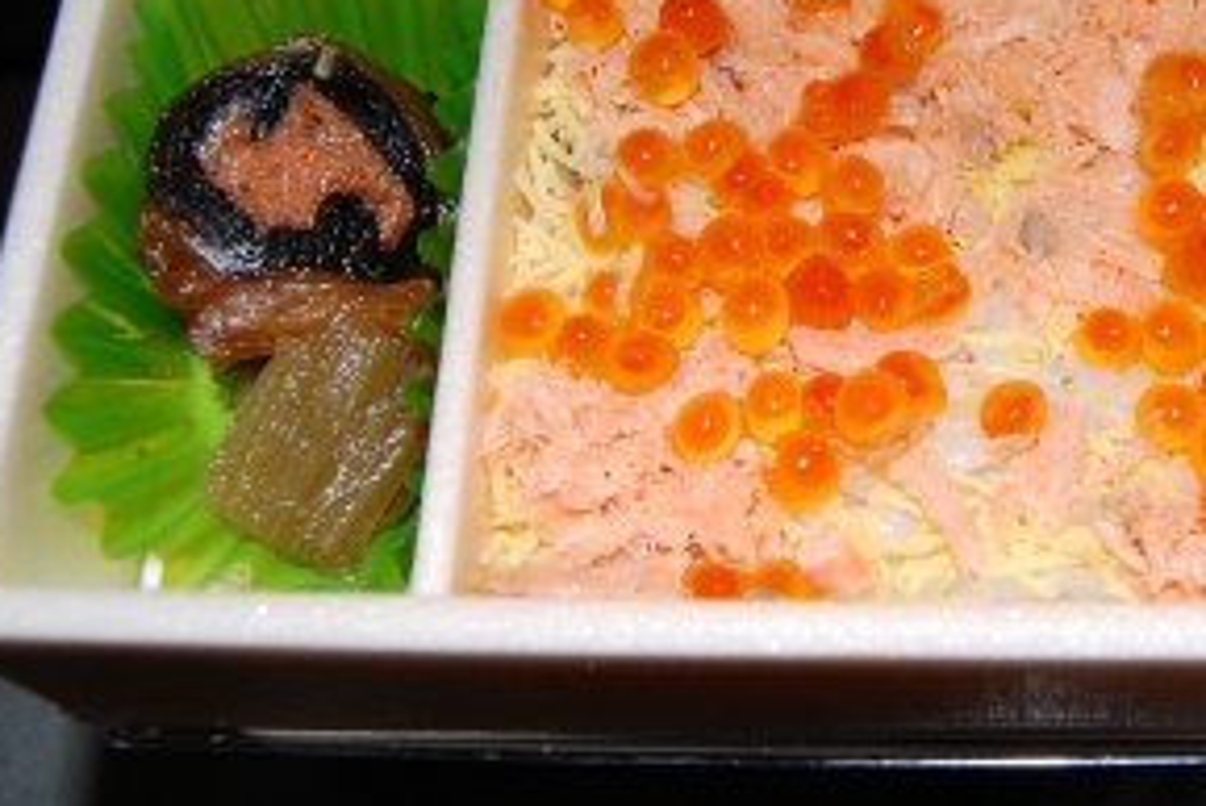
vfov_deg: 23.3
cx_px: 947
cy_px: 119
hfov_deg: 34.1
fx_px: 1910
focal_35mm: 57
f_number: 5.6
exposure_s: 1/125
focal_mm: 22
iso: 200
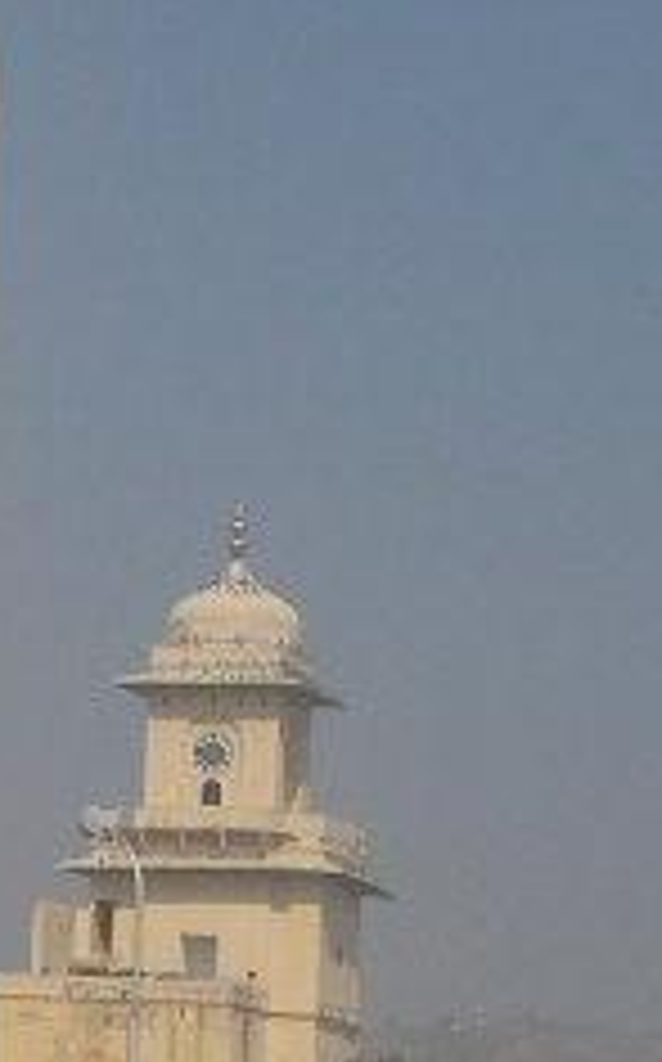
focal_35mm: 175
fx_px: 5064
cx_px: -378
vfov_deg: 11.8
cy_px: 1076
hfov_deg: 7.3
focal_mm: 8
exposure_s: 1/432
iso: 100
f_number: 7.6
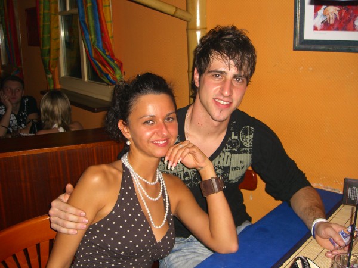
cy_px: 134
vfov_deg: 37.7
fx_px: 393
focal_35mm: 38
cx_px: 179
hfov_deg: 49.0
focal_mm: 7.9
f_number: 2.8
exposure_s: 1/60
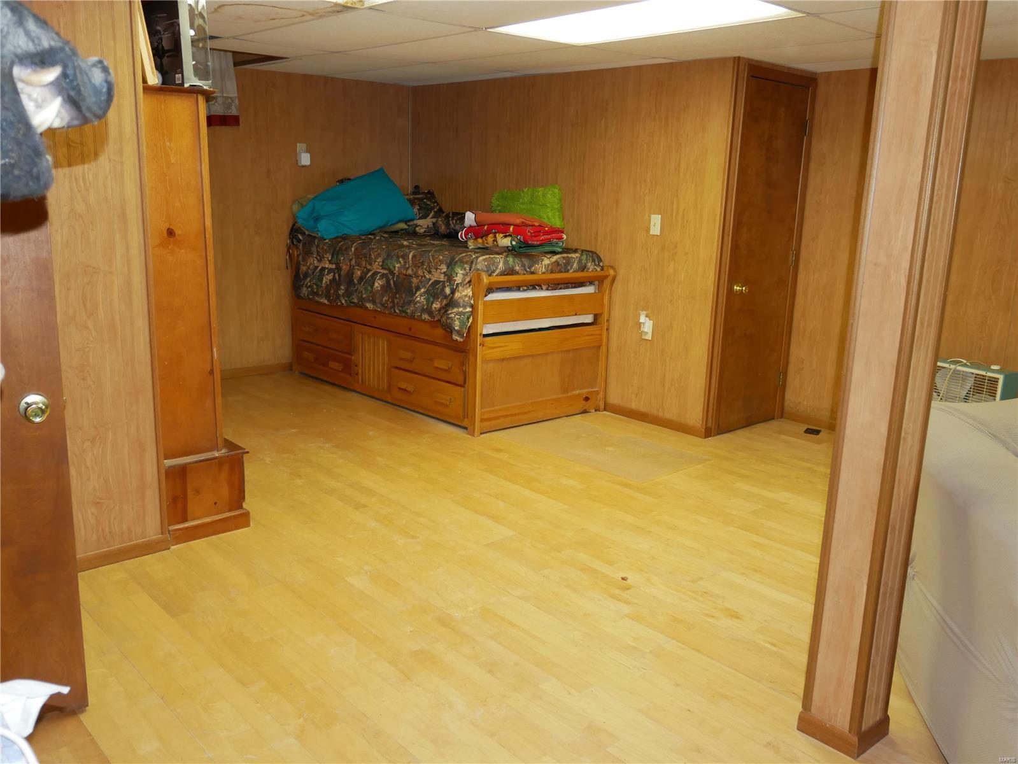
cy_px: 382
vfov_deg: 46.8
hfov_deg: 60.0
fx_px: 882
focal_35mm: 30
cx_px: 509
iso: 640
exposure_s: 1/60
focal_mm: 15
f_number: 3.8
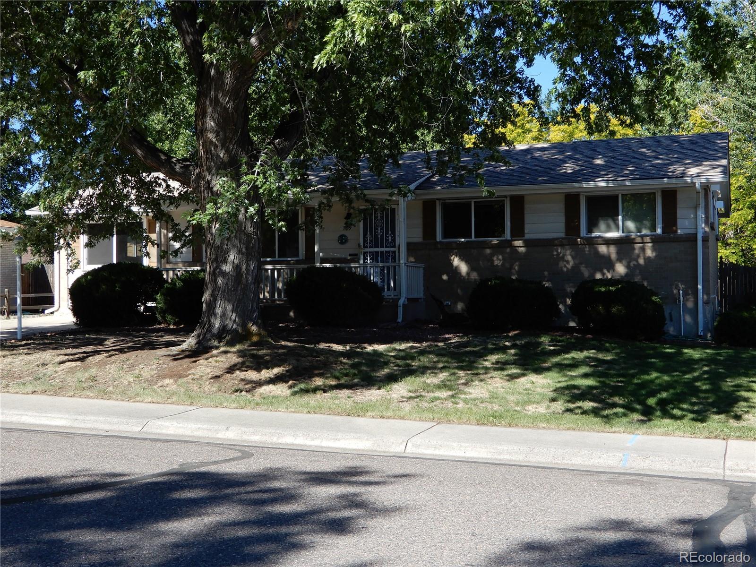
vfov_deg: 32.2
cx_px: 378
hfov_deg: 42.1
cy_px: 284
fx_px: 983
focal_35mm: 45
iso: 80
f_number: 4
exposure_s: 1/400
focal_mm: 8
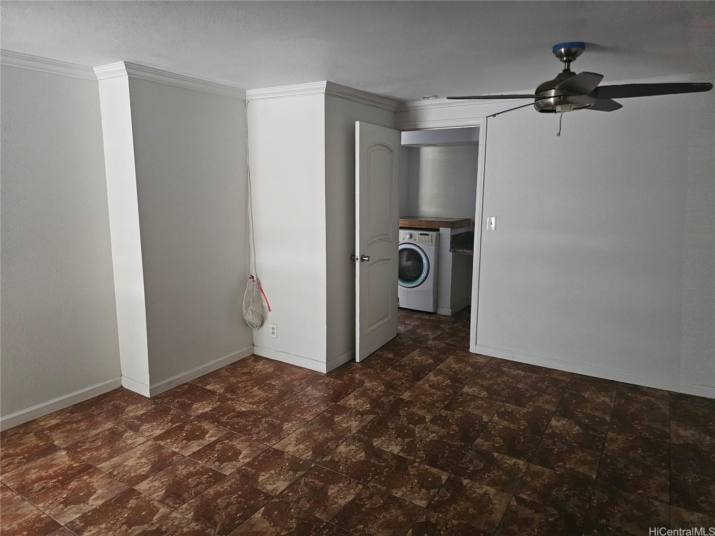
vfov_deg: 58.9
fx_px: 475
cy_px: 268
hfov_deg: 73.9
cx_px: 358
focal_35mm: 23
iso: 640
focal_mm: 6.3
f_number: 1.7
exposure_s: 1/40
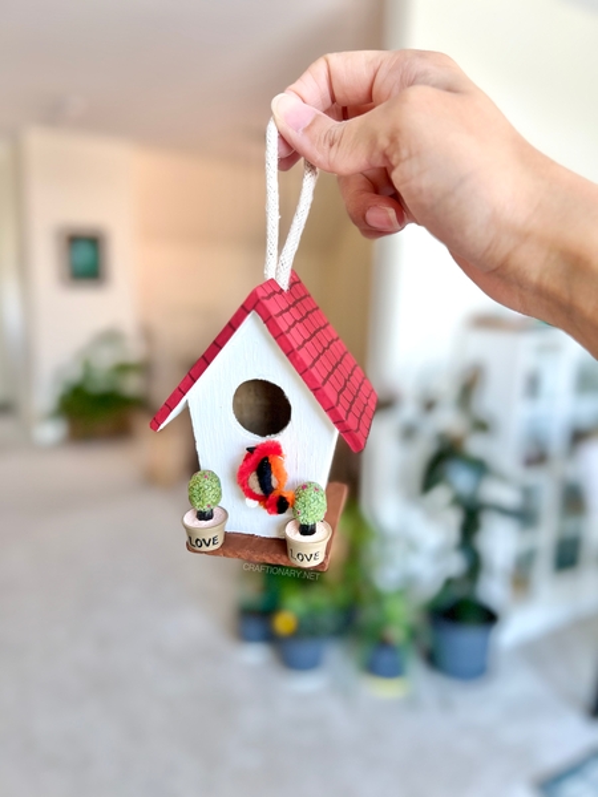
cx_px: 299
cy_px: 398
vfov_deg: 67.3
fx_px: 599
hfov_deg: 53.1
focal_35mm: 26
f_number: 1.5
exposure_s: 1/121
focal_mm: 5.7
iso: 64
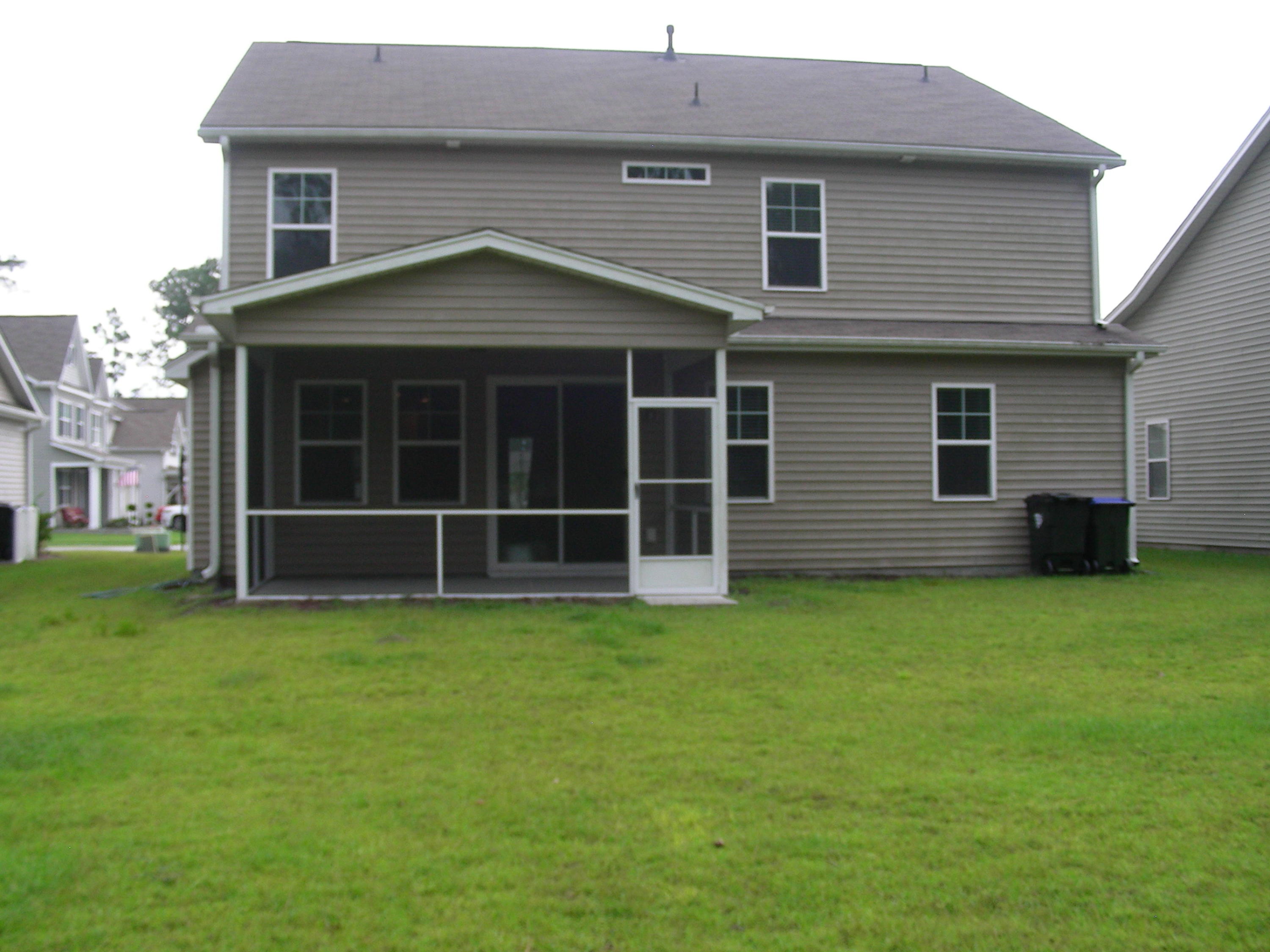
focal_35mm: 38
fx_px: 1394
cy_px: 476
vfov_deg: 37.7
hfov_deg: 49.0
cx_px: 635
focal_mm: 6.3
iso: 50
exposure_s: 1/120
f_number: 3.5
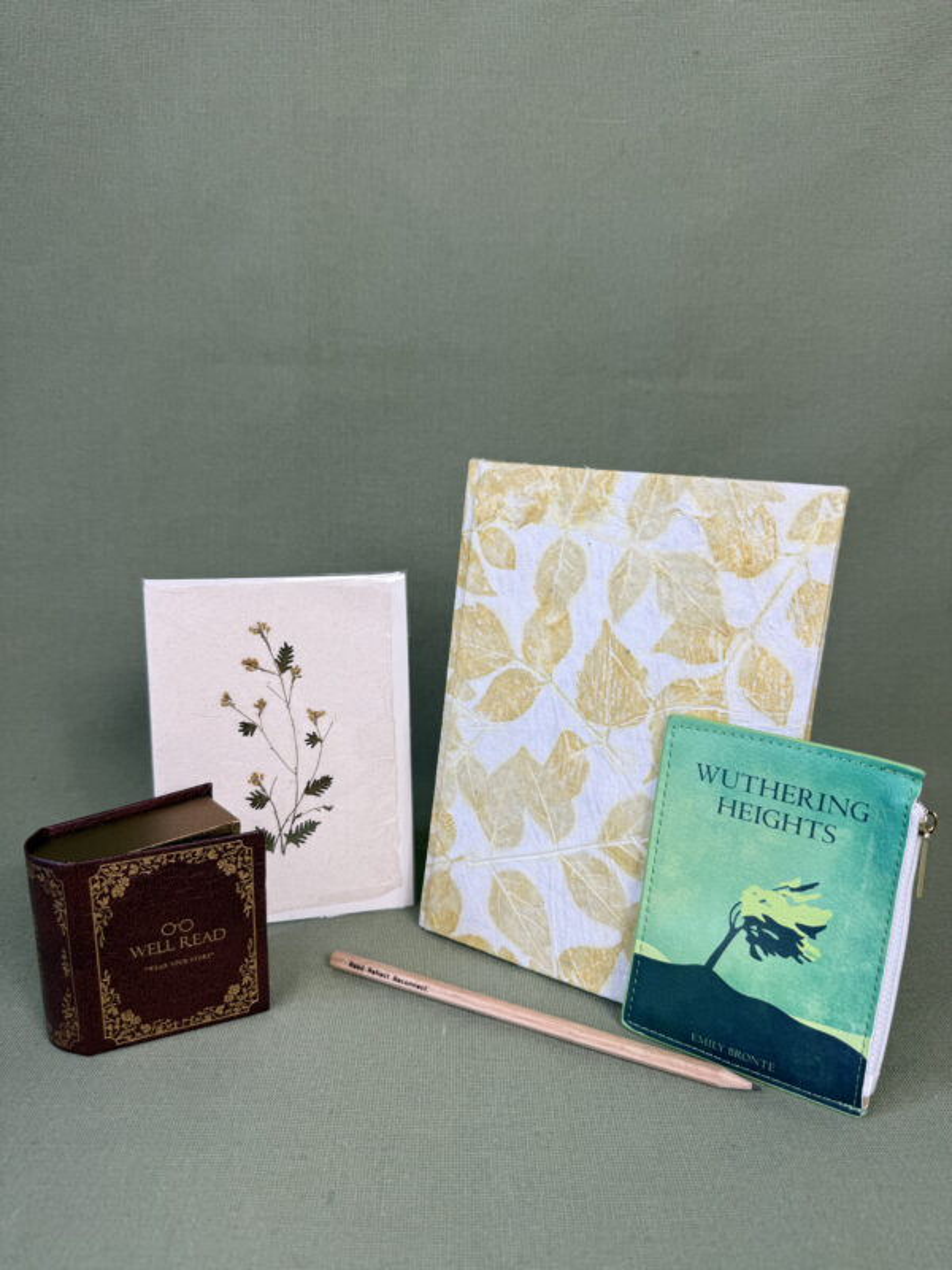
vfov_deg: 71.6
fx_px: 880
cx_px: 476
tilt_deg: -13.6
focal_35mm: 24
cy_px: 635
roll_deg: -1.3
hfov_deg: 56.8
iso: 64
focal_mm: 6.76
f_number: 1.78
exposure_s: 1/121
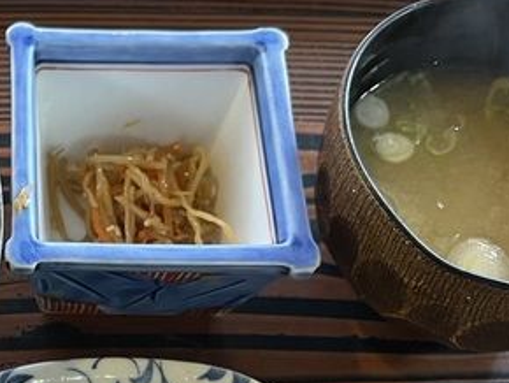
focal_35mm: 73
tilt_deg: -62.3
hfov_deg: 25.1
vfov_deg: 20.1
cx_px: -29
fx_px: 1074
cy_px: 268
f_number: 1.6
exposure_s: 1/85
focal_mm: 5.1
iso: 125
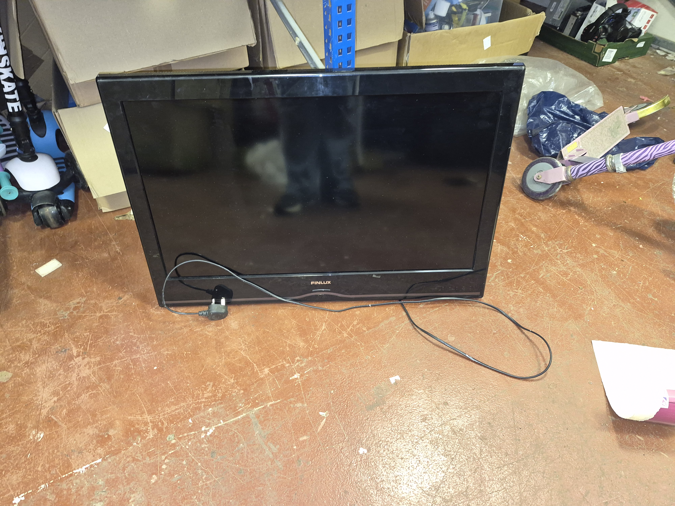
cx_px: 338
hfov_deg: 73.9
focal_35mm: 23
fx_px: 448
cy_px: 253
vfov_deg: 58.9
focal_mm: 5.4
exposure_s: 1/8
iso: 500
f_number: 1.8
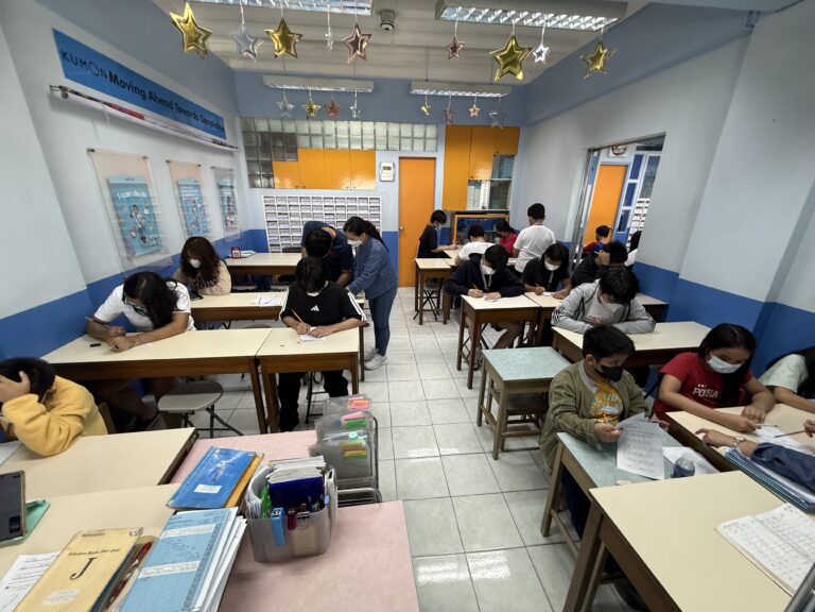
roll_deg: -1.2
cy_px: 306
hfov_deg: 102.1
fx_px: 330
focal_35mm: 14
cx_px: 408
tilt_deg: -17.5
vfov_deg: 85.7
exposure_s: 1/60
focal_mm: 2.22
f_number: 2.2
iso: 200
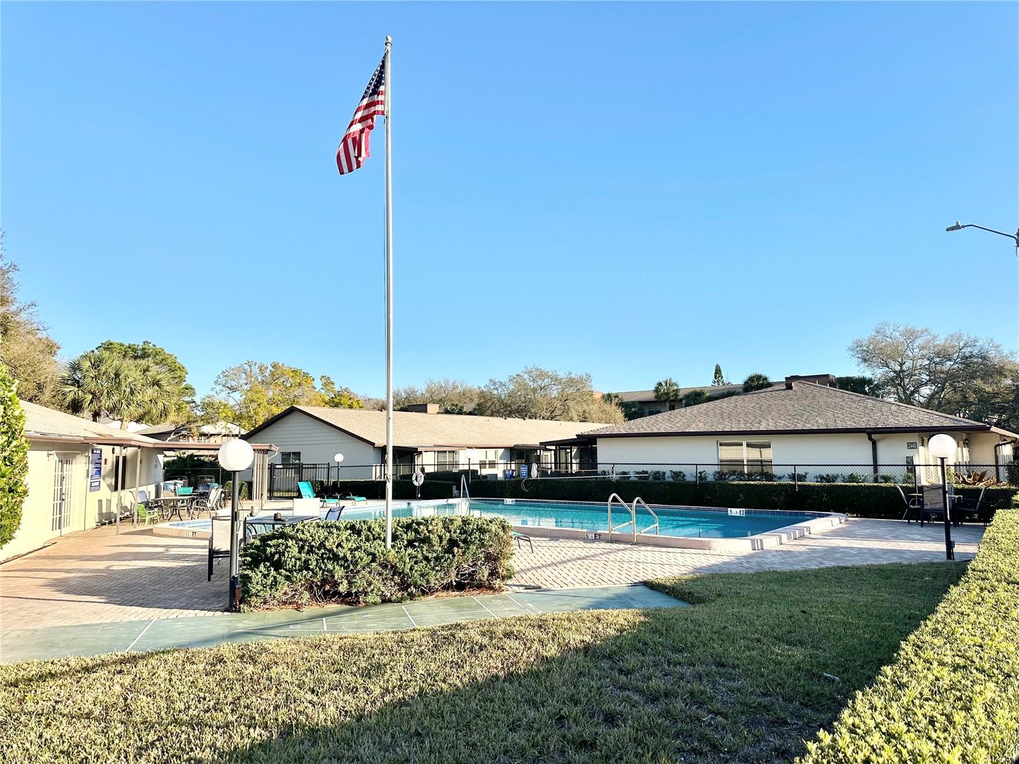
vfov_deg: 56.8
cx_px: 510
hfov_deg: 71.6
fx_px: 706
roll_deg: +0.1
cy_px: 382
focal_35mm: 24
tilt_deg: +5.7
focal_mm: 6.86
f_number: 1.78
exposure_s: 1/3058
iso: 80
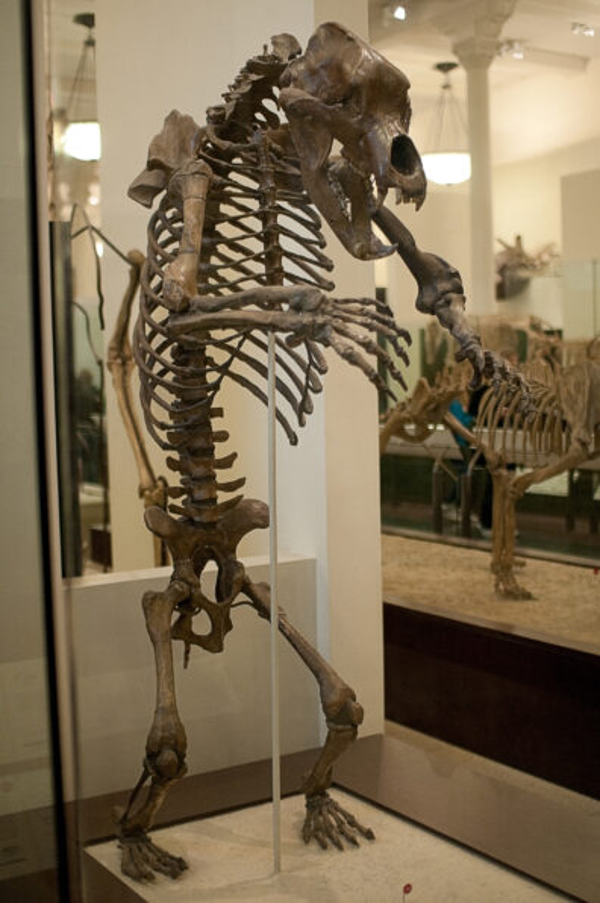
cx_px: 300
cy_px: 452
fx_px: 1128
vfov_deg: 43.6
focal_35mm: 45
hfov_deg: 29.8
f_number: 1.4
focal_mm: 30
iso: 640
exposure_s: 1/80
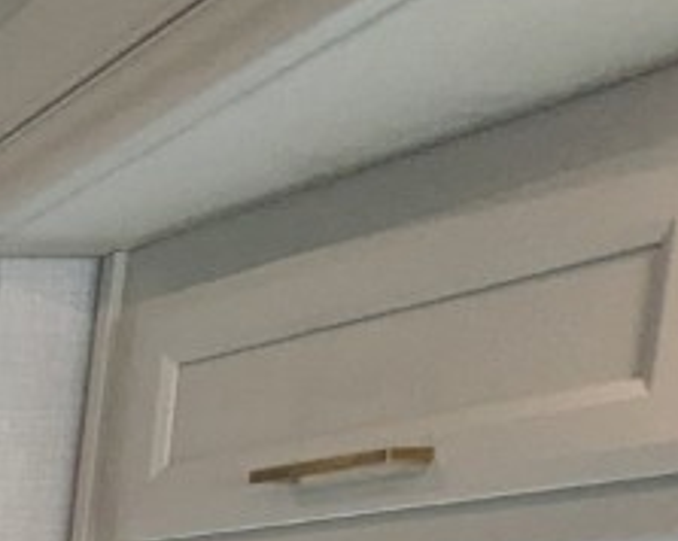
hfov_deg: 14.2
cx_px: -898
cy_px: 1179
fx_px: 1965
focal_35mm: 98
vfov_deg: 13.0
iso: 82
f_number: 2.2
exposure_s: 1/117
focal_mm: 2.35
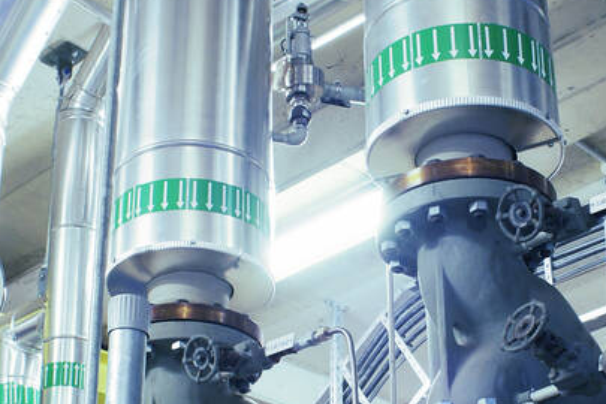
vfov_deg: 16.9
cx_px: 398
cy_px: 343
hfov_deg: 25.2
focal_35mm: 80
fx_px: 1347
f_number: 9
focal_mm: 20
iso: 100
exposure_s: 1.3
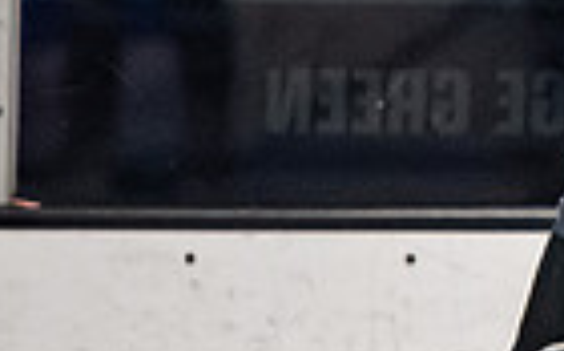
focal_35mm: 1687
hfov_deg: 1.2
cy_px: -187
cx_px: 1037
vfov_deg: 0.8
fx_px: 25889
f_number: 2.8
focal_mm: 200
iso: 2000
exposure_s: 1/800
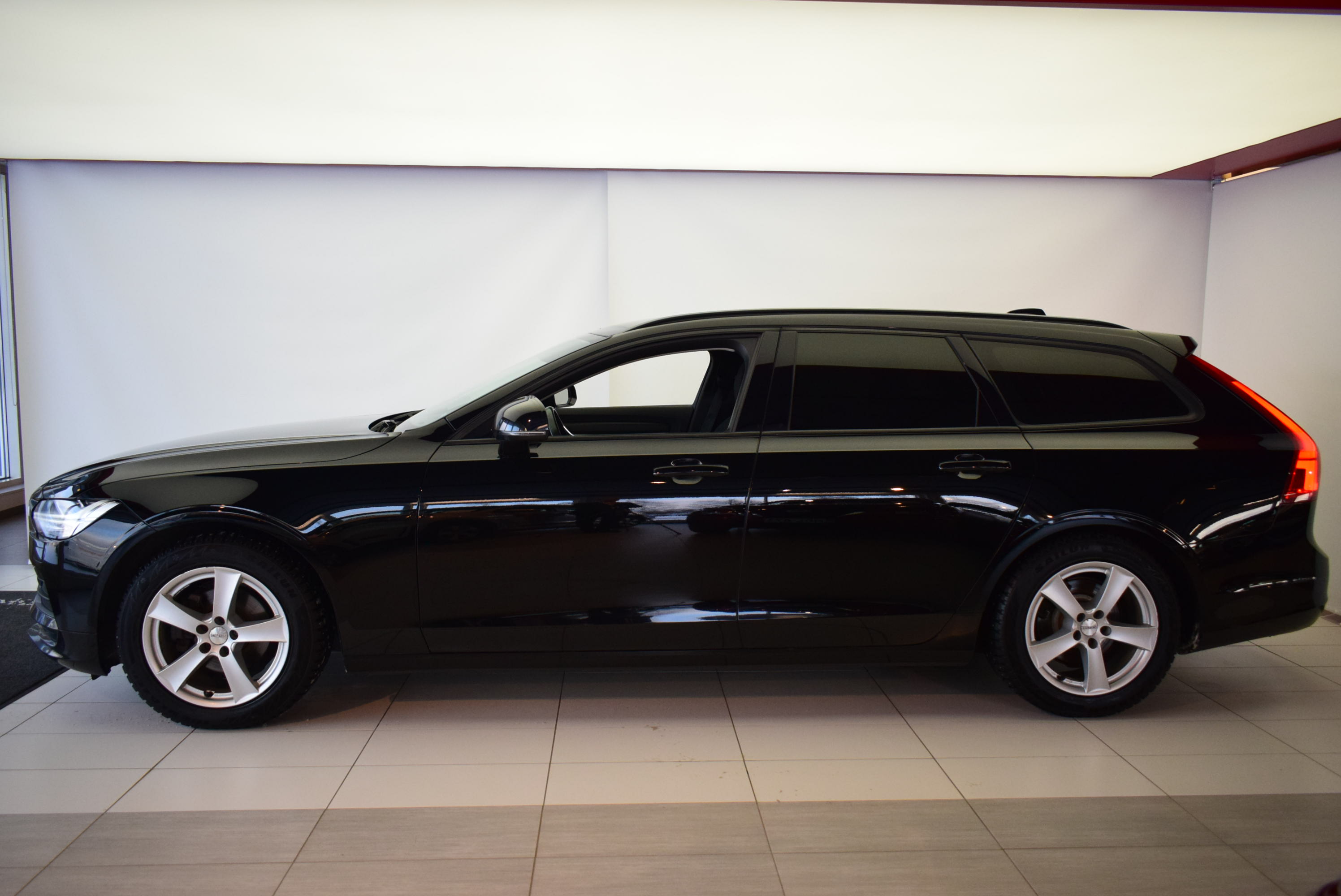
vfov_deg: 48.0
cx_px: 670
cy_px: 448
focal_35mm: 27
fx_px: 1006
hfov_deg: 67.3
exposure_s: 1/500
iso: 1600
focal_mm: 18
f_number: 3.5
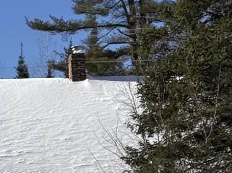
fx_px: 1132
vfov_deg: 8.7
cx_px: -339
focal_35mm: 169
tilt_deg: +6.9
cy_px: 176
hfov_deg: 10.1
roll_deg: -1.3
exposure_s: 1/6993
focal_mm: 5.96
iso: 50
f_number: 1.6
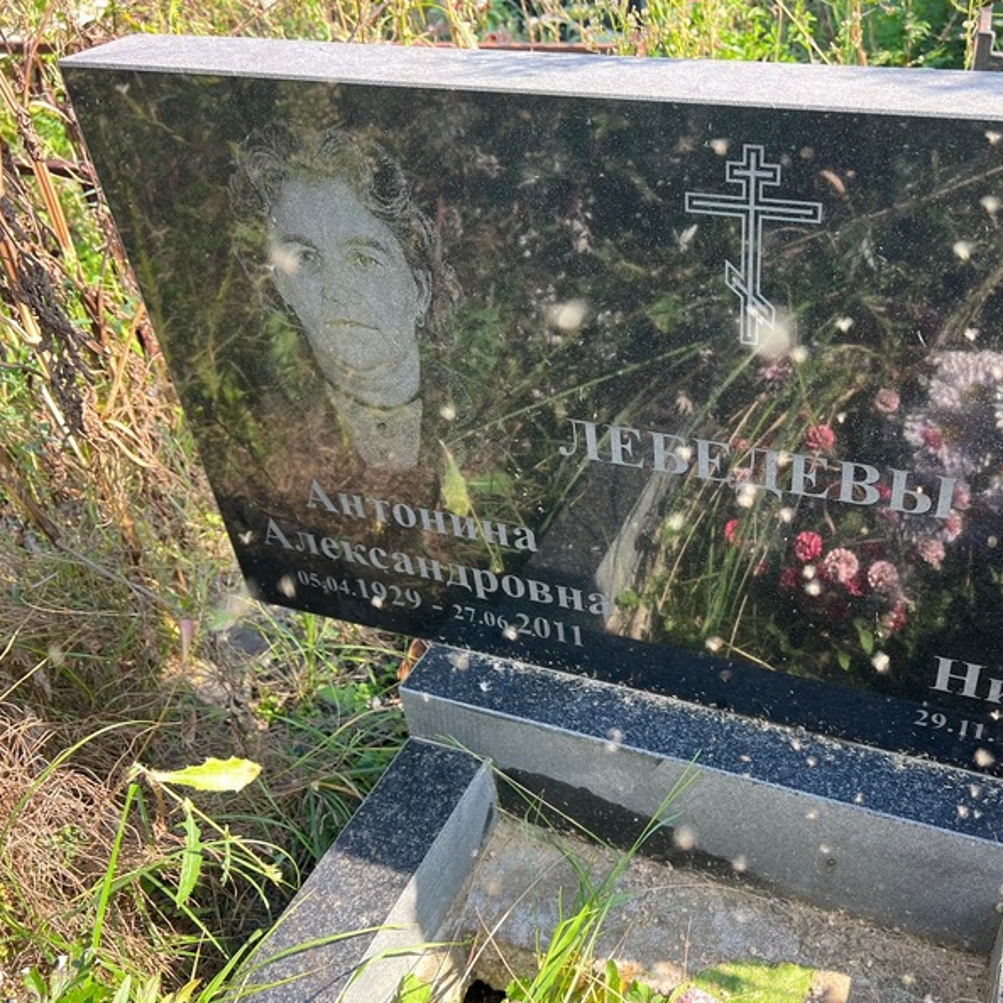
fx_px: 1016
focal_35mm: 31
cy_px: 506
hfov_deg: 51.8
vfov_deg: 52.5
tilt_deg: -37.9
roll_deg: +1.1
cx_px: 641
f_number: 1.5
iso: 50
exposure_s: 1/270
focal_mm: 5.7
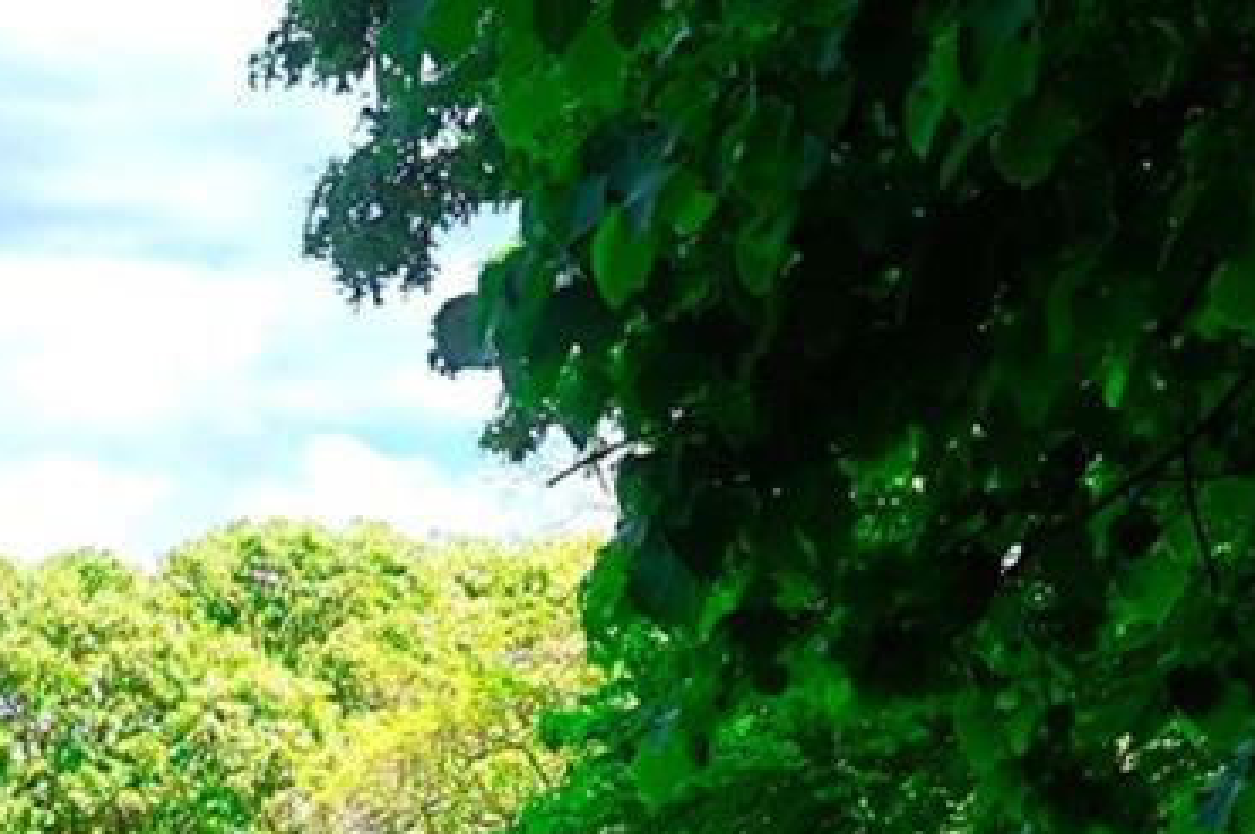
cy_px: 2124
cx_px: -282
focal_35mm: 133
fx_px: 4632
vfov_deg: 9.1
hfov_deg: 14.9
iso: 80
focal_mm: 24
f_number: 14
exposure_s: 1/13
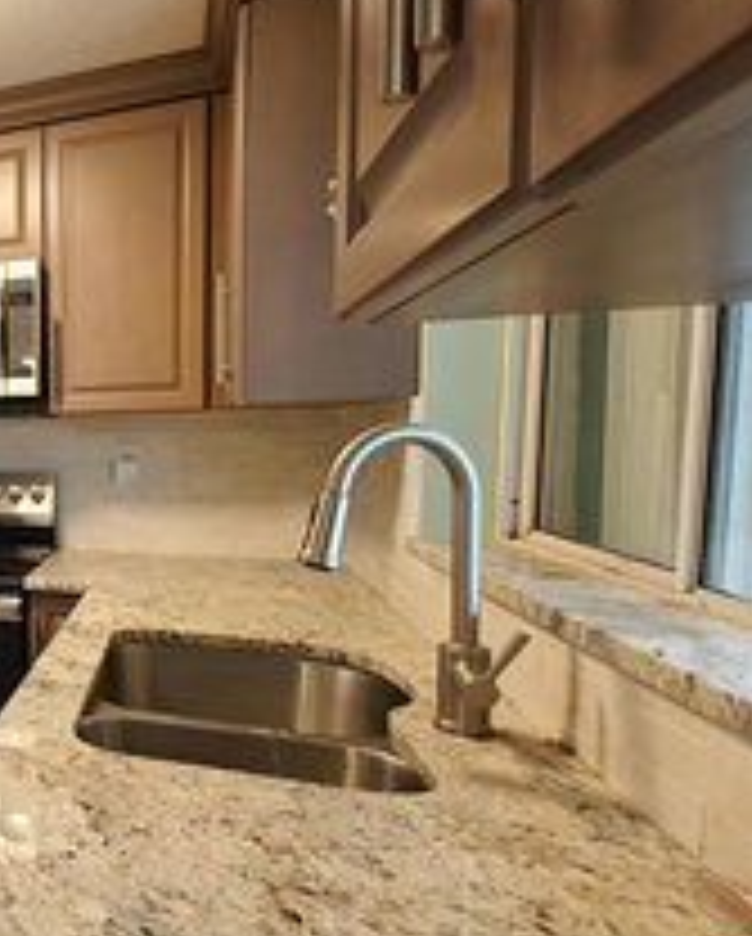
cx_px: -205
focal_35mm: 28
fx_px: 777
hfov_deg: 36.1
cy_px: 472
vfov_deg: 62.1
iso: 250
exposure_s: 1/25
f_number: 2.2
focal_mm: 2.62
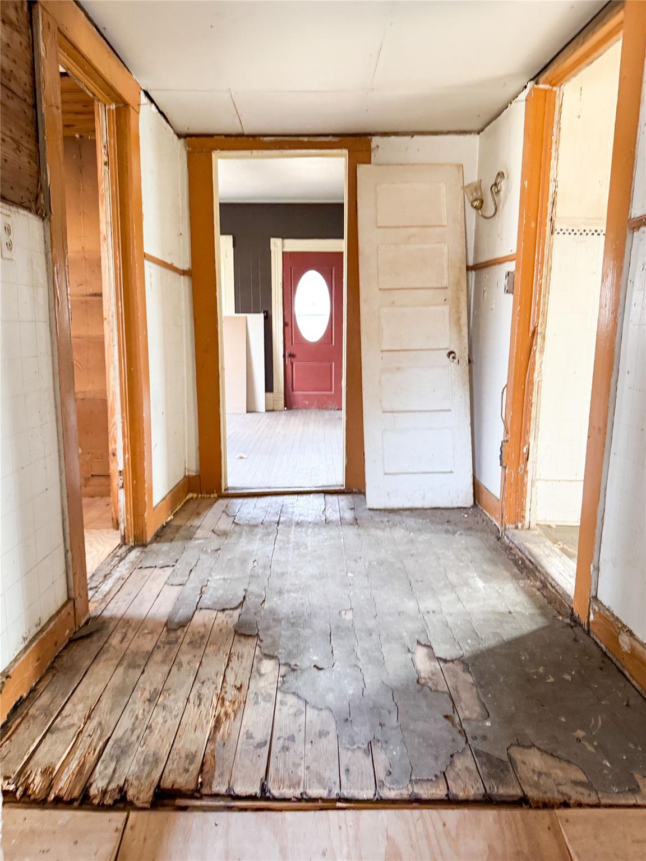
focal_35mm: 24
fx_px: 597
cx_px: 323
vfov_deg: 71.6
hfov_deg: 56.8
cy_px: 430
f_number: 1.78
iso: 320
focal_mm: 6.76
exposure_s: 1/60
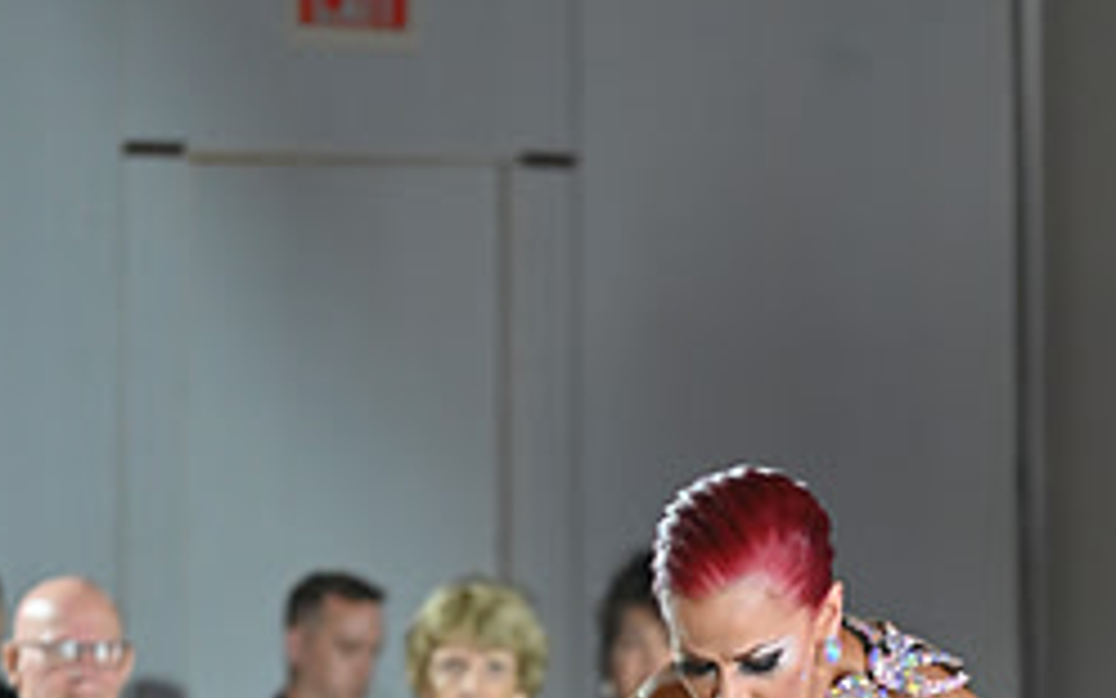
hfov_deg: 4.9
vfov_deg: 3.1
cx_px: 700
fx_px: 13048
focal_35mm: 429
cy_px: 1148
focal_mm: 180
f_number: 4
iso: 2000
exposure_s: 1/250
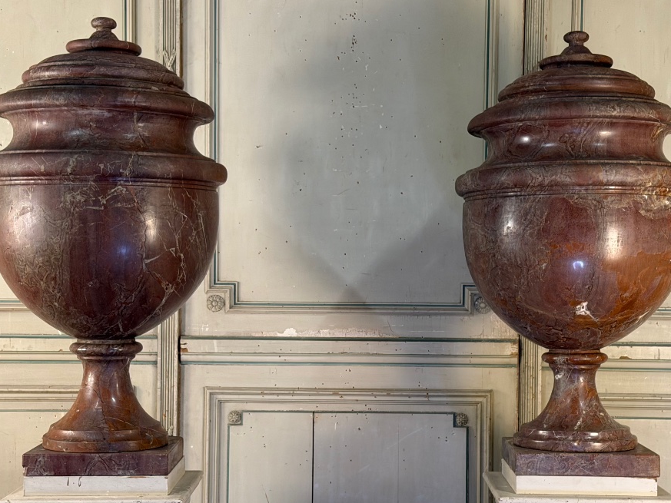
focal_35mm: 66
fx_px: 1280
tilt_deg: +0.0
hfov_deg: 29.4
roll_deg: +0.1
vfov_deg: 22.2
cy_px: 304
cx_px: 370
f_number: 1.78
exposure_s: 1/50
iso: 160
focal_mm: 6.76
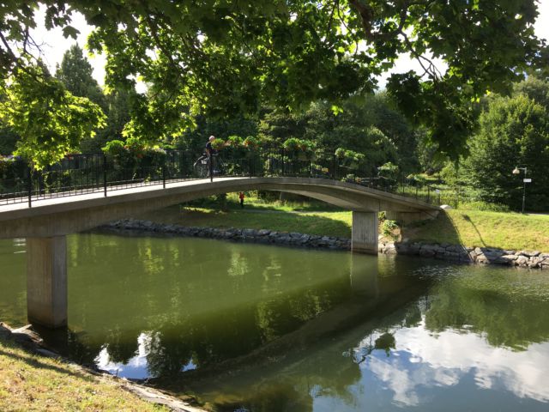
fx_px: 460
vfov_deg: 48.2
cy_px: 206
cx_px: 274
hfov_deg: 61.7
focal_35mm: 29
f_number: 2.2
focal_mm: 4.15
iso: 25
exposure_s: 1/349
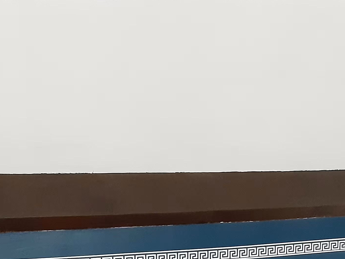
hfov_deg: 29.6
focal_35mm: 65
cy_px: 300
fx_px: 648
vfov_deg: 21.2
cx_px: 121
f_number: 1.9
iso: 400
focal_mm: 2.9
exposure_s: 1/20
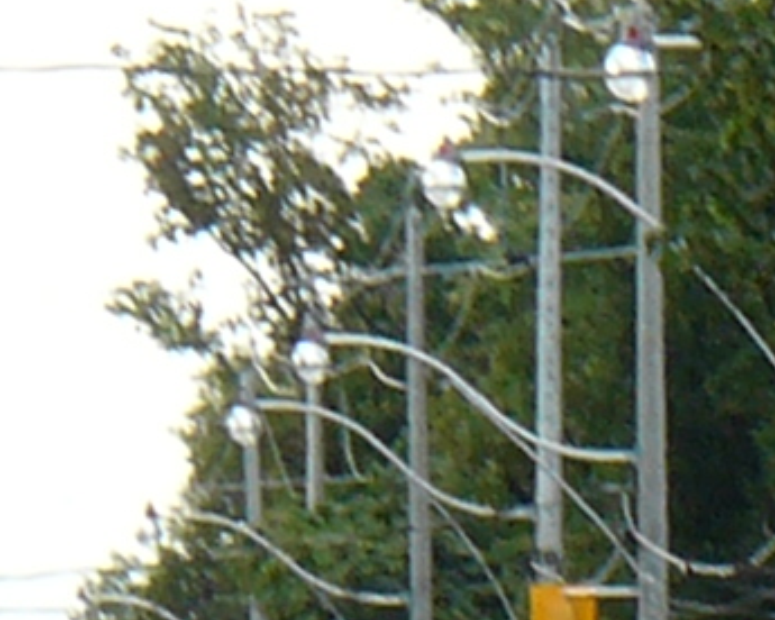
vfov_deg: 1.5
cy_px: 1229
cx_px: 67
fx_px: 24267
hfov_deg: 1.8
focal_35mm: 1058
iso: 100
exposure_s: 1/80
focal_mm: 20.3
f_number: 5.6
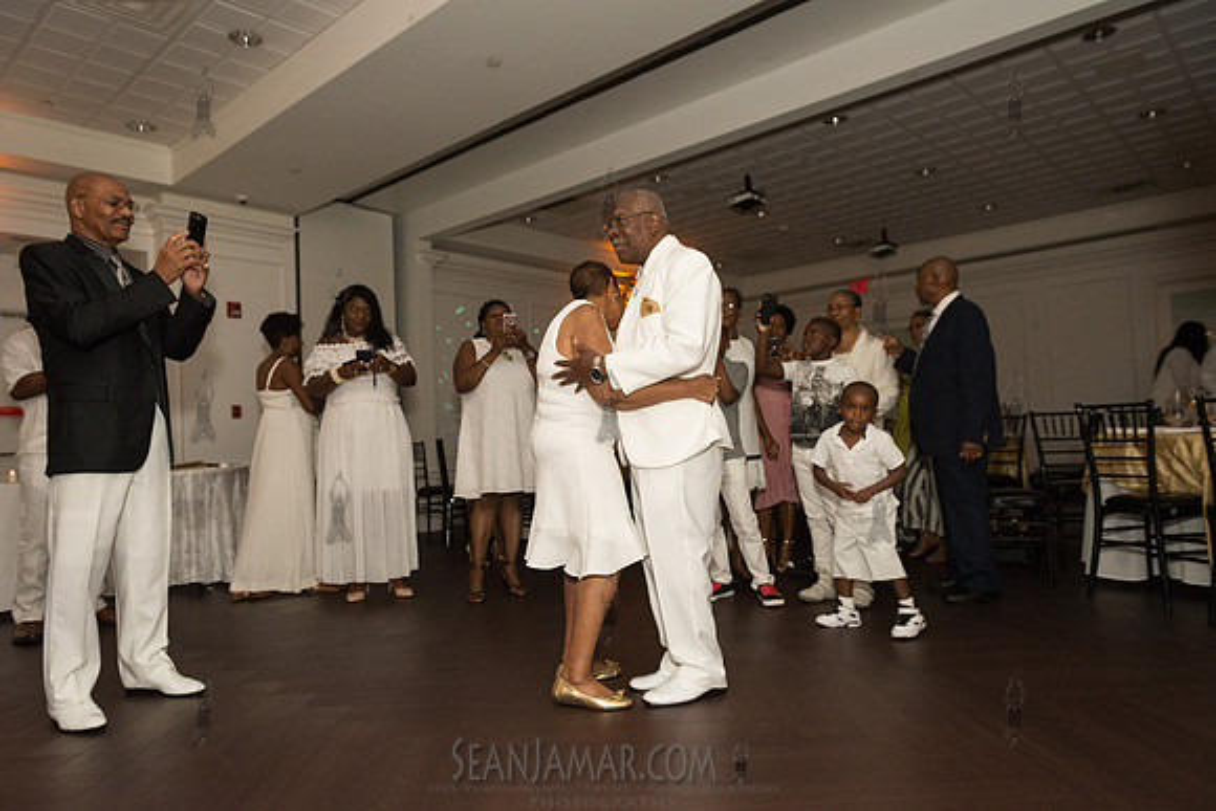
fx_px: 811
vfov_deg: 53.2
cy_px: 406
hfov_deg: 73.7
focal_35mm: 24
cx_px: 608
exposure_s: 1/640
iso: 2500
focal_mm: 24
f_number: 4
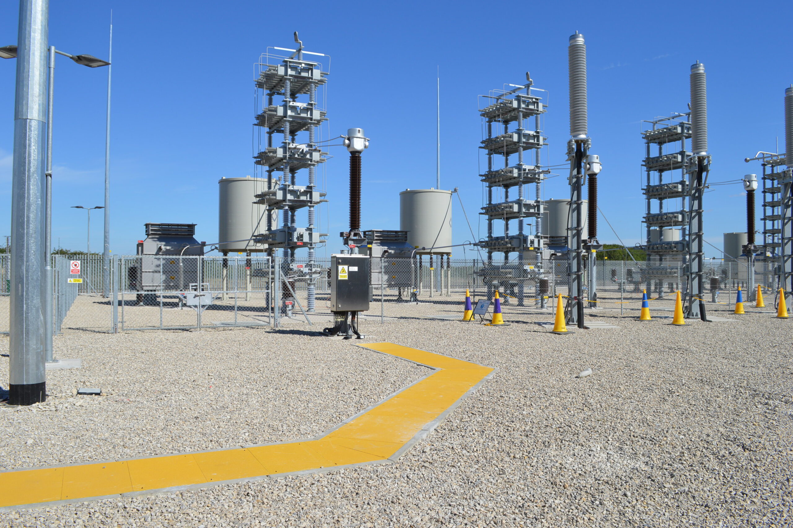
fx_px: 594
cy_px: 264
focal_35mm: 27
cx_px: 396
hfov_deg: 67.4
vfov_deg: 47.8
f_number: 9
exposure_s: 1/320
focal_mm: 18
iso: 100
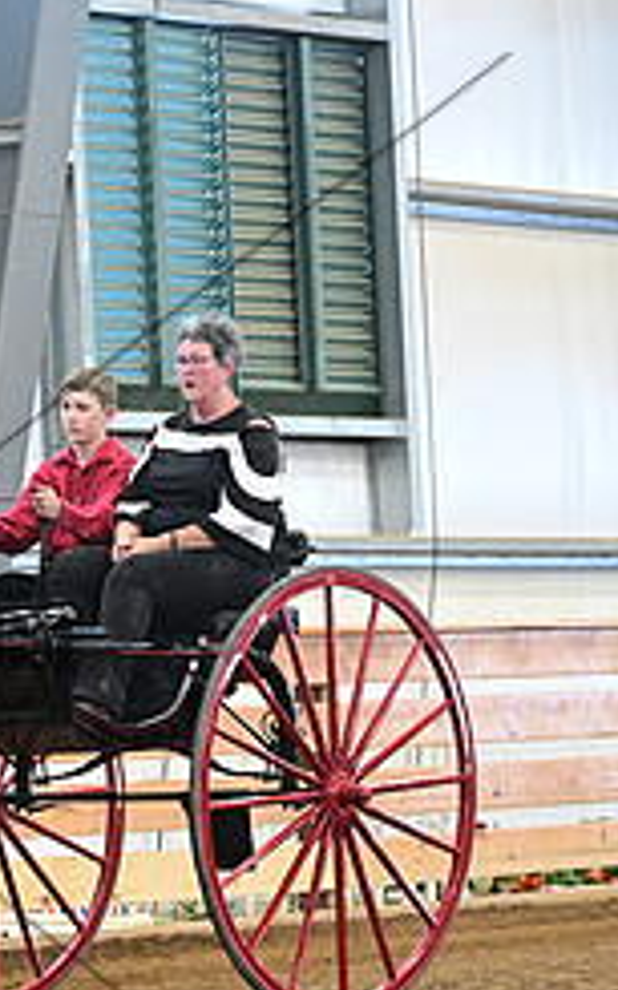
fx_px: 5204
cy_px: 673
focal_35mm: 193
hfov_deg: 6.7
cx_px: -275
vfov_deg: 10.9
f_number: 4
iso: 8000
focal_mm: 80
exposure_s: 1/400
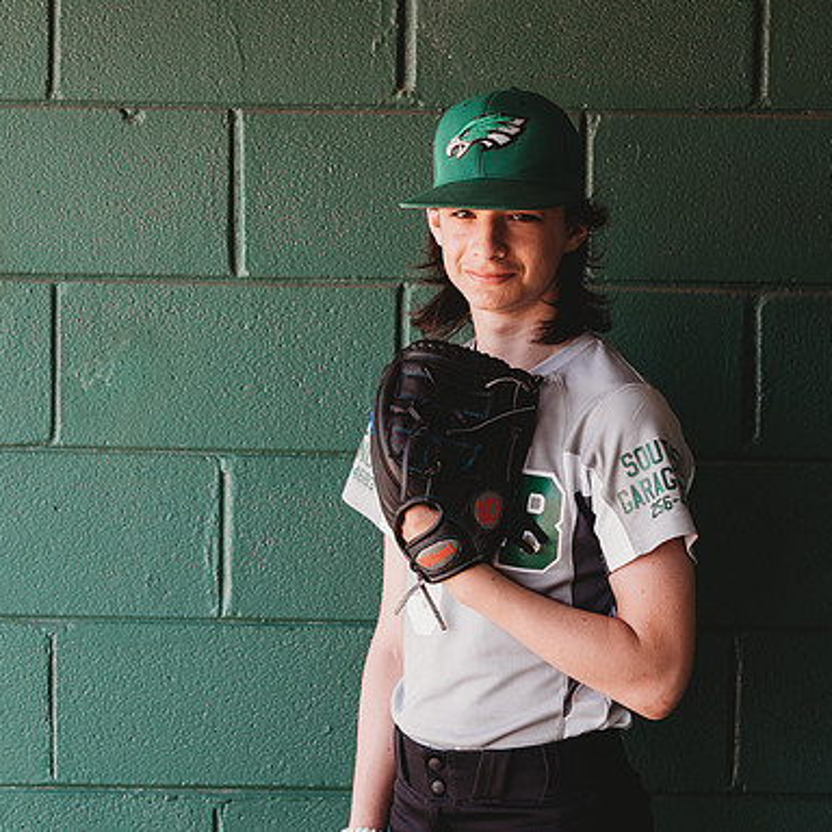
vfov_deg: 15.3
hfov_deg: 15.3
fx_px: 3100
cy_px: 415
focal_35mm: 114
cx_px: 444
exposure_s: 1/250
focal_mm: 85
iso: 200
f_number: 2.8
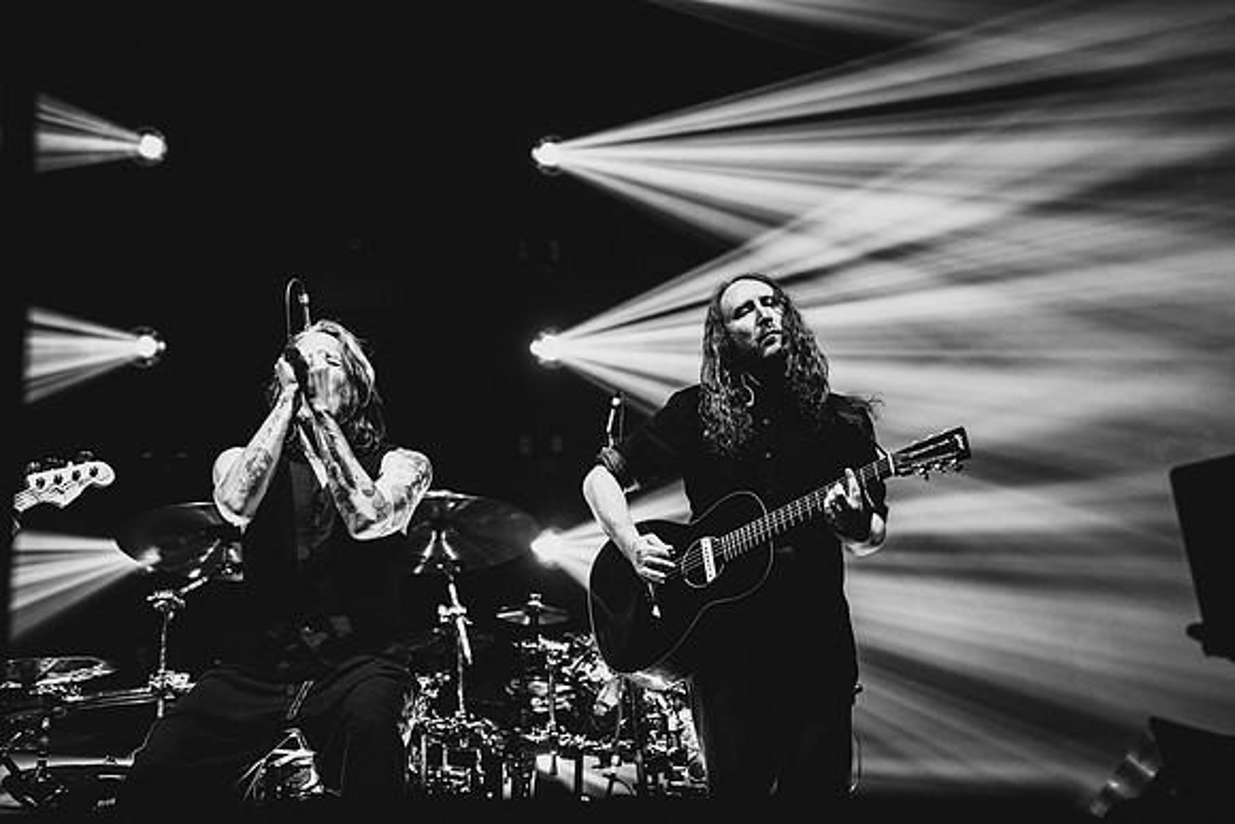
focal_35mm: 105
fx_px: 3603
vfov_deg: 13.0
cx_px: 618
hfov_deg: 19.5
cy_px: 412
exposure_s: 1/250
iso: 1600
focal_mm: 105
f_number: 4
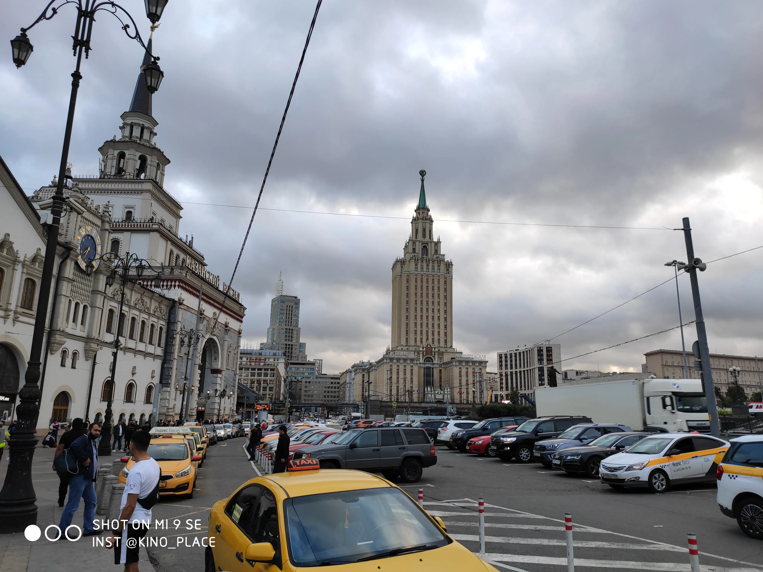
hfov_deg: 67.3
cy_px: 286
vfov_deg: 53.1
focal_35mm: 26
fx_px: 573
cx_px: 382
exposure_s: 1/100
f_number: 1.75
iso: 115
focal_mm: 4.77
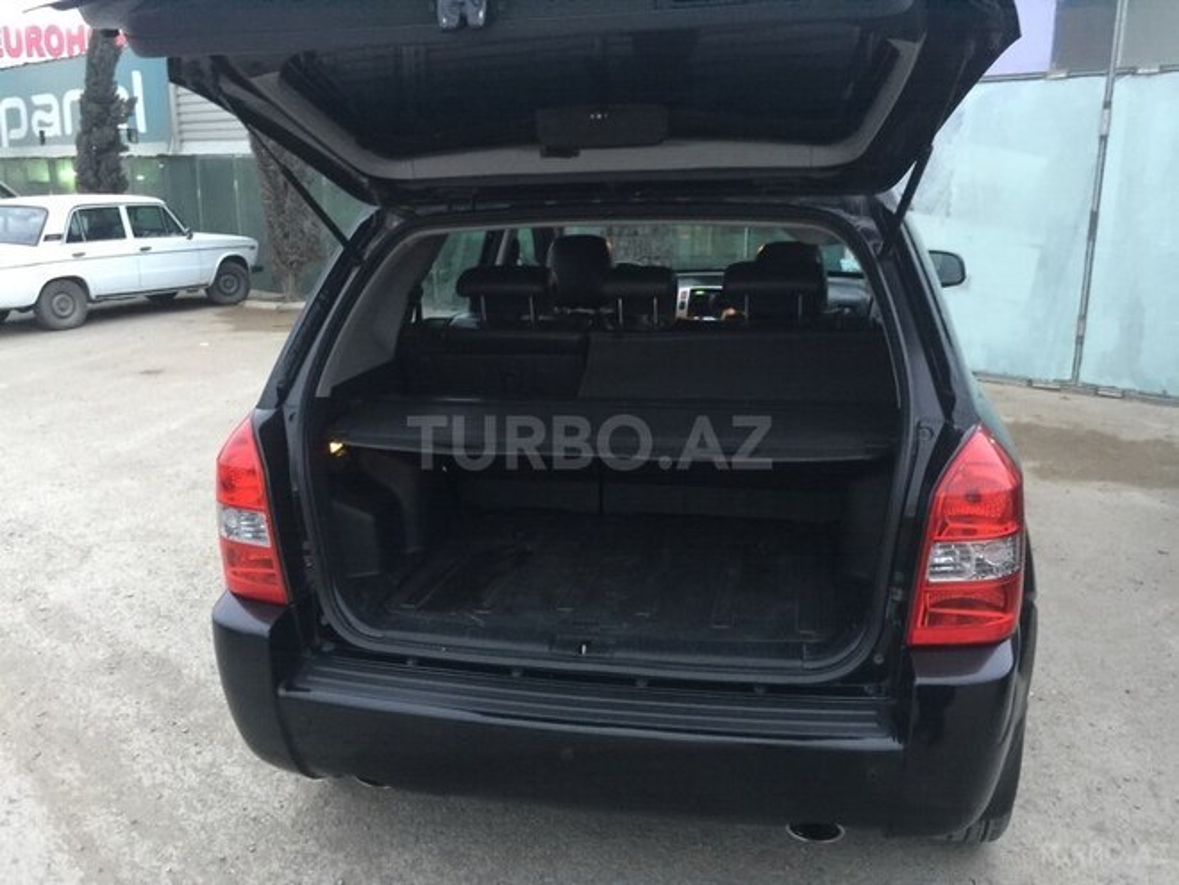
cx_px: 590
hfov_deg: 61.7
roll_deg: -1.4
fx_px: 988
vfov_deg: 48.2
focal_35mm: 29
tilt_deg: -12.9
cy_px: 442
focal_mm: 4.15
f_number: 2.2
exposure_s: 1/10
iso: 100
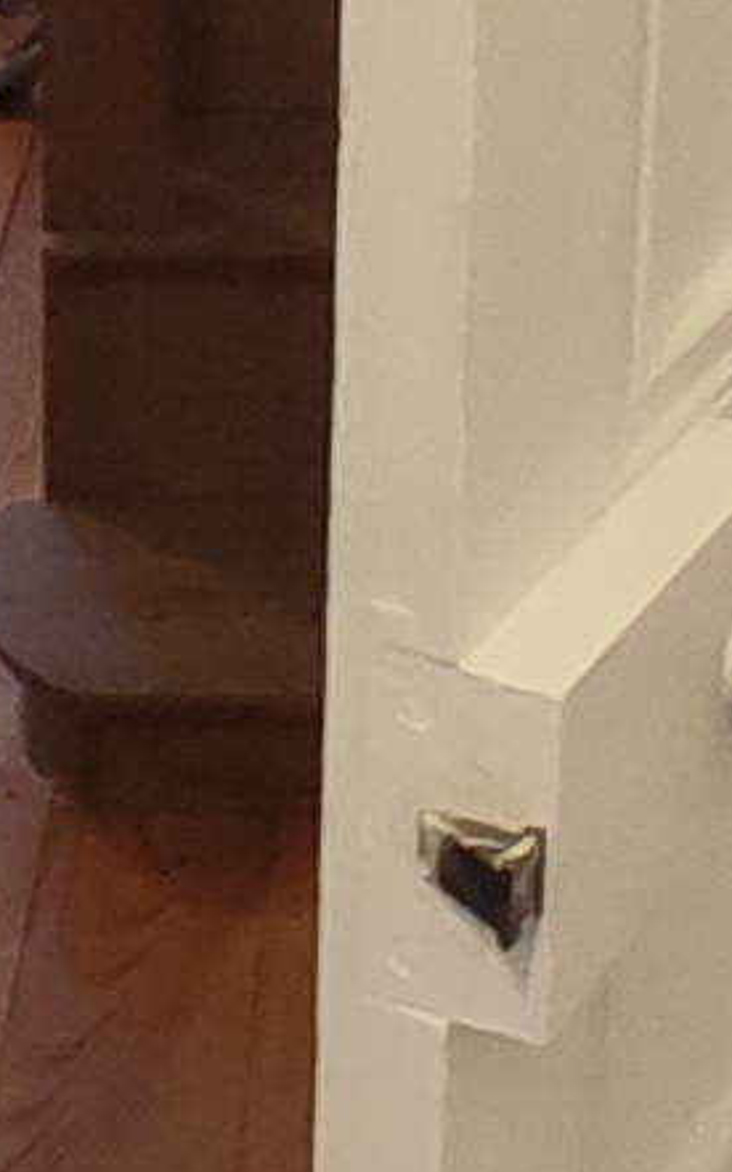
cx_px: 53
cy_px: -257
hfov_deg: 10.3
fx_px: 4024
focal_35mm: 126
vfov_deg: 15.9
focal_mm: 1.65
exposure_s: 1/33
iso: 645
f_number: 2.2
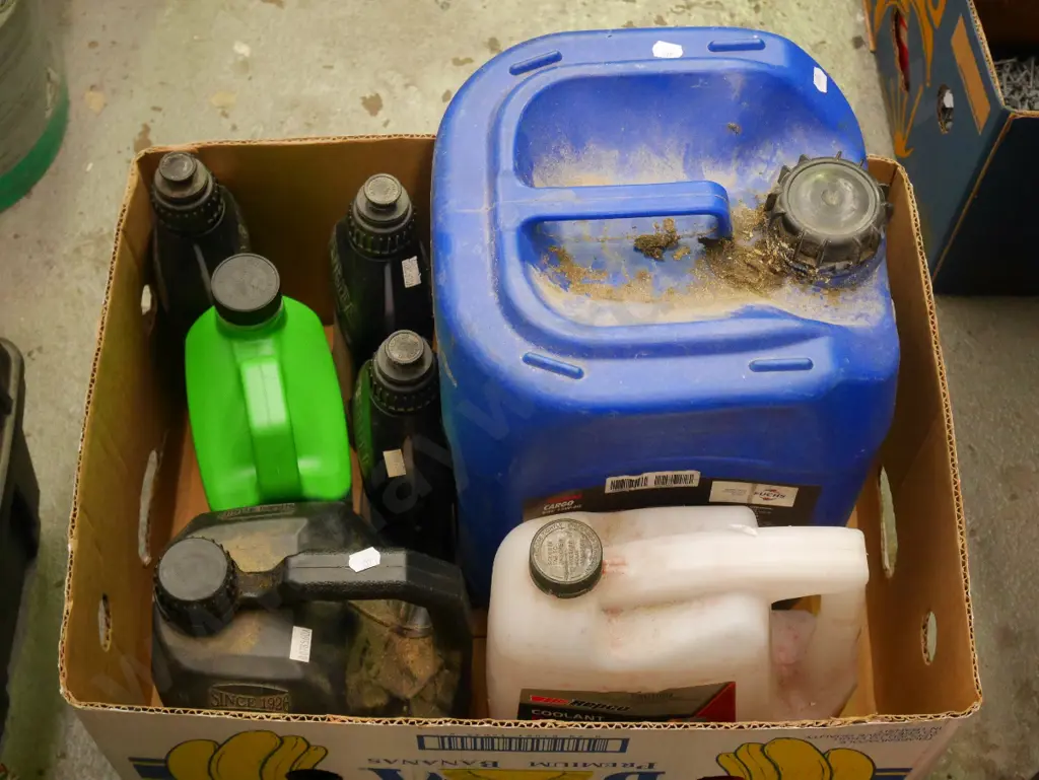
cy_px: 390
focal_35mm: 52
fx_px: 1562
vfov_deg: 28.1
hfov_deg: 36.8
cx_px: 520
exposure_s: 1/125
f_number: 5.3
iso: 3200
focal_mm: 26
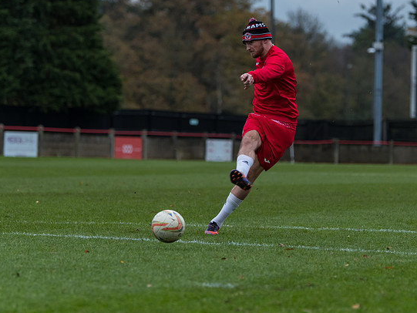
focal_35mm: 221
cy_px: 152
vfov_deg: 6.7
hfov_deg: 9.0
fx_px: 2663
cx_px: 242
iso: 800
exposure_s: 1/1000
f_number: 2.8
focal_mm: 122
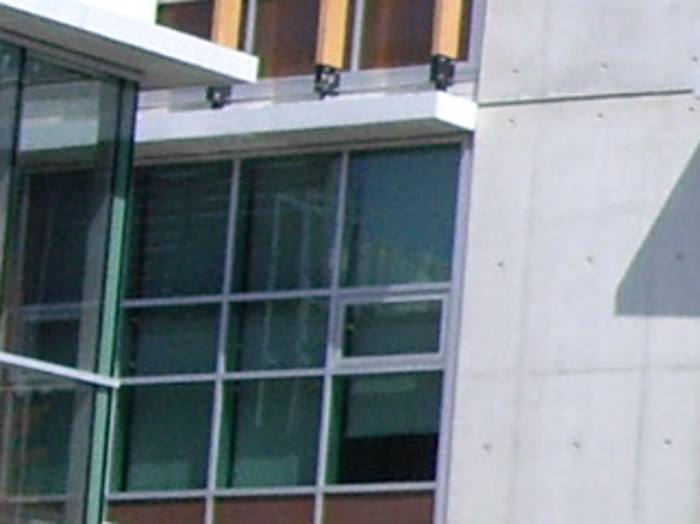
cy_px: 483
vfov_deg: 6.1
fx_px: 4890
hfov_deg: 7.3
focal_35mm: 242
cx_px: 2072
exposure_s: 1/400
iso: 64
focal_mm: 6.2
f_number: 4.3
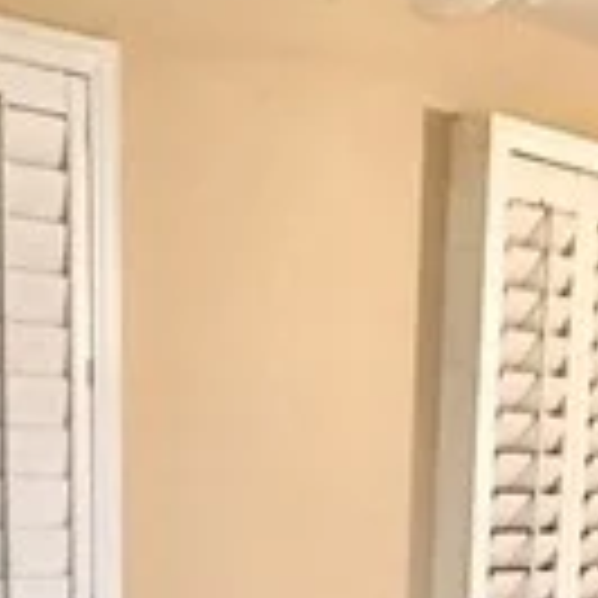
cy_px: 863
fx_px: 1857
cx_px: 531
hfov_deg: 18.0
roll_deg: -2.4
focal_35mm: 95
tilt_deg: -13.0
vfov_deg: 16.8
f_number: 2.2
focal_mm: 2.22
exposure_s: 1/60
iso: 640
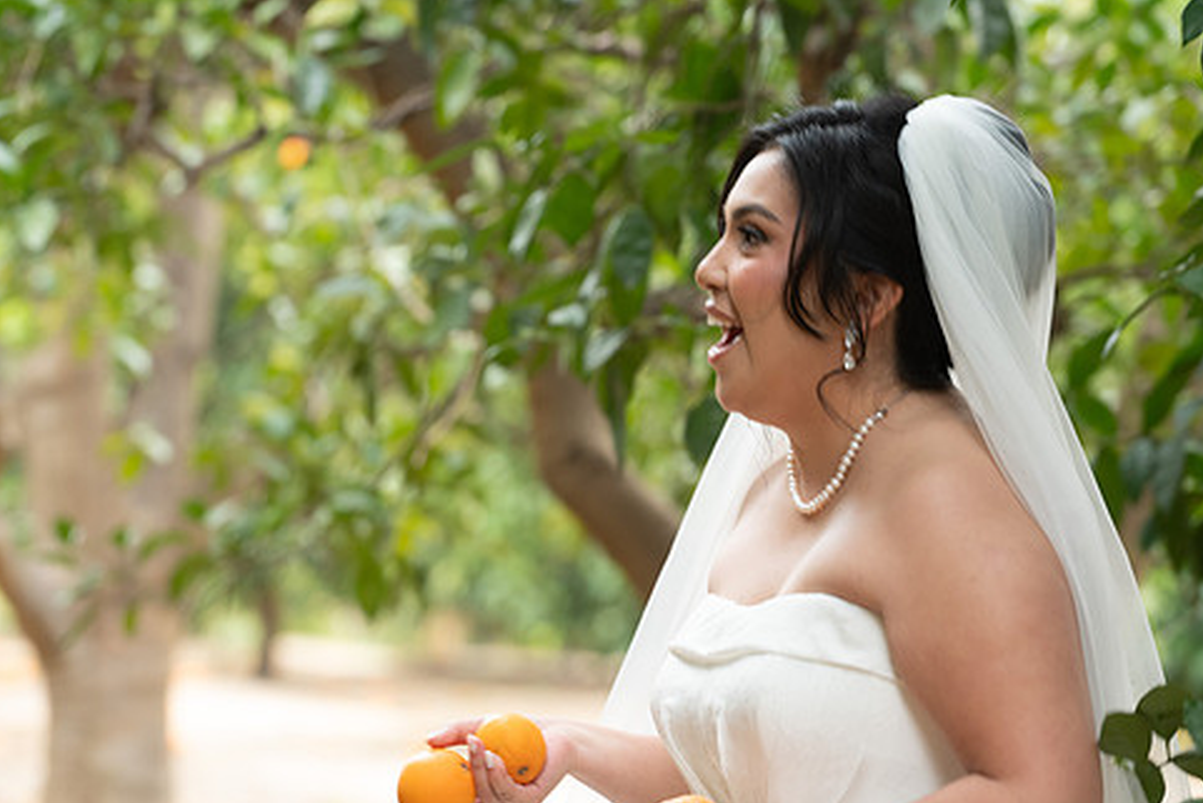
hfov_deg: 9.5
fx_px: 7253
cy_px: 434
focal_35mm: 217
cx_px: 533
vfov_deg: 6.3
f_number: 6.3
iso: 640
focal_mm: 180
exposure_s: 1/25
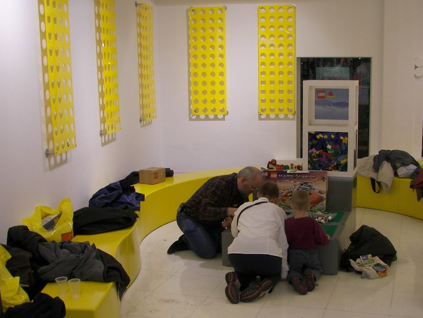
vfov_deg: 31.5
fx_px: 562
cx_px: 262
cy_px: 187
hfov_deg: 41.0
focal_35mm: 46
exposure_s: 1/30
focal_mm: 6
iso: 50
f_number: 2.8
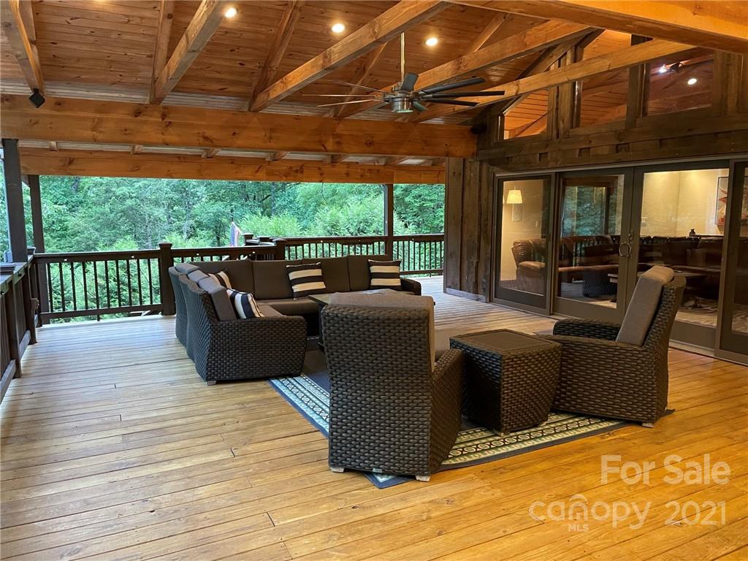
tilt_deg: -7.6
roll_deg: +0.5
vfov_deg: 53.1
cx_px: 374
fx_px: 562
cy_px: 280
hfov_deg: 67.3
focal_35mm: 26
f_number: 1.6
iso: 500
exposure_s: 1/60
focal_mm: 4.2
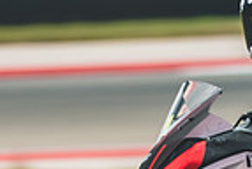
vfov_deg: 0.8
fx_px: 11932
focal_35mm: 1701
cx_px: 481
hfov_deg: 1.2
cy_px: 276
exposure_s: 1/320
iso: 160
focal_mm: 280
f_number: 4.5
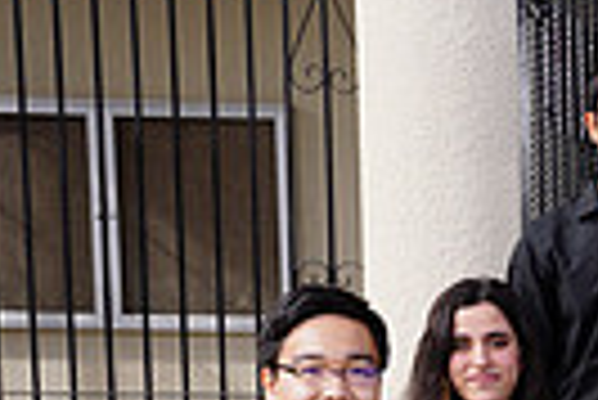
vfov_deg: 8.7
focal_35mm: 153
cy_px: 658
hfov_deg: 11.7
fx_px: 2544
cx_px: 1268
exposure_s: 1/200
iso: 100
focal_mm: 35
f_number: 8
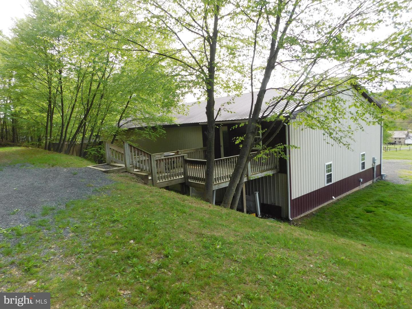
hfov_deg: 73.9
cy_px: 154
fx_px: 274
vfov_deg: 58.9
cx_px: 206
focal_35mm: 23
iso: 125
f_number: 3
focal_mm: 4
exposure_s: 1/320
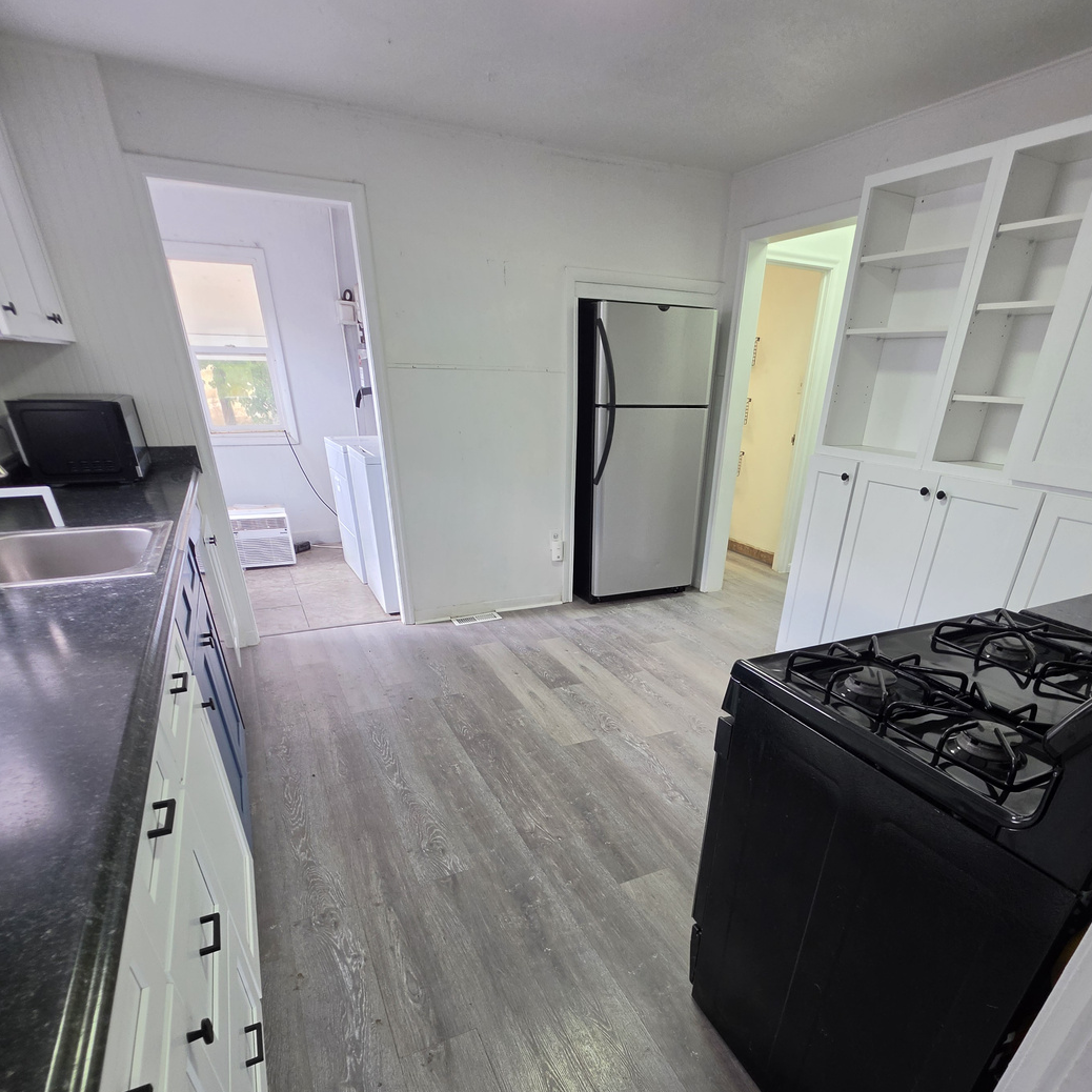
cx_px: 594
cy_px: 754
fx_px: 607
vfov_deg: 80.3
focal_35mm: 17
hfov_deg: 83.8
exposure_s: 1/120
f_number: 1.9
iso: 100
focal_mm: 2.2
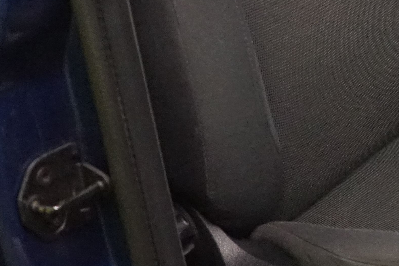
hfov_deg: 17.9
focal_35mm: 107
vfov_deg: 12.3
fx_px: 1186
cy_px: -117
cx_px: 517
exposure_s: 1/100
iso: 6400
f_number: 3.5
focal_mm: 28
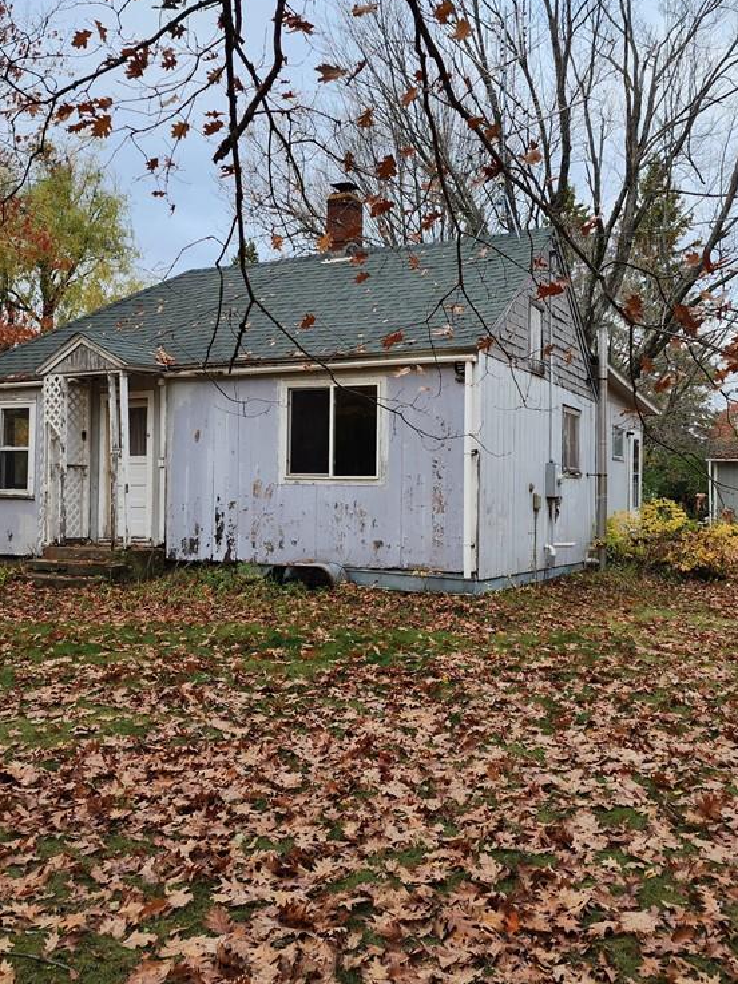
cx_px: 400
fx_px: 910
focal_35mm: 32
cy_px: 493
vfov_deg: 56.8
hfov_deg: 44.1
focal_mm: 6.4
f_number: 1.8
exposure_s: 1/235
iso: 12
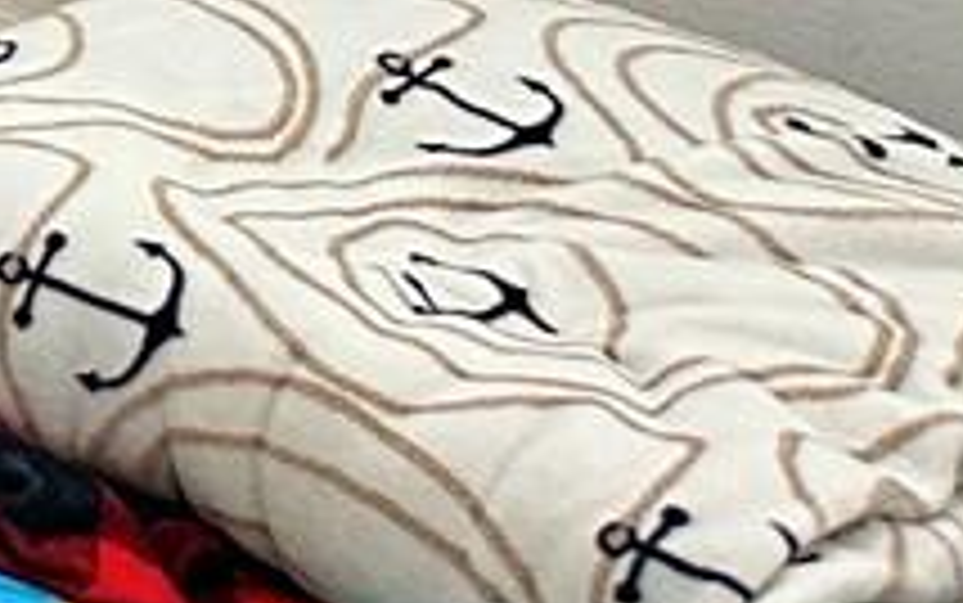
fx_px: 4989
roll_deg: -1.2
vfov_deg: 6.5
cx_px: -2286
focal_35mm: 190
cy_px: -976
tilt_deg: -10.9
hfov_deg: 8.5
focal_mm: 6.86
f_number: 1.78
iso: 160
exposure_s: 1/120
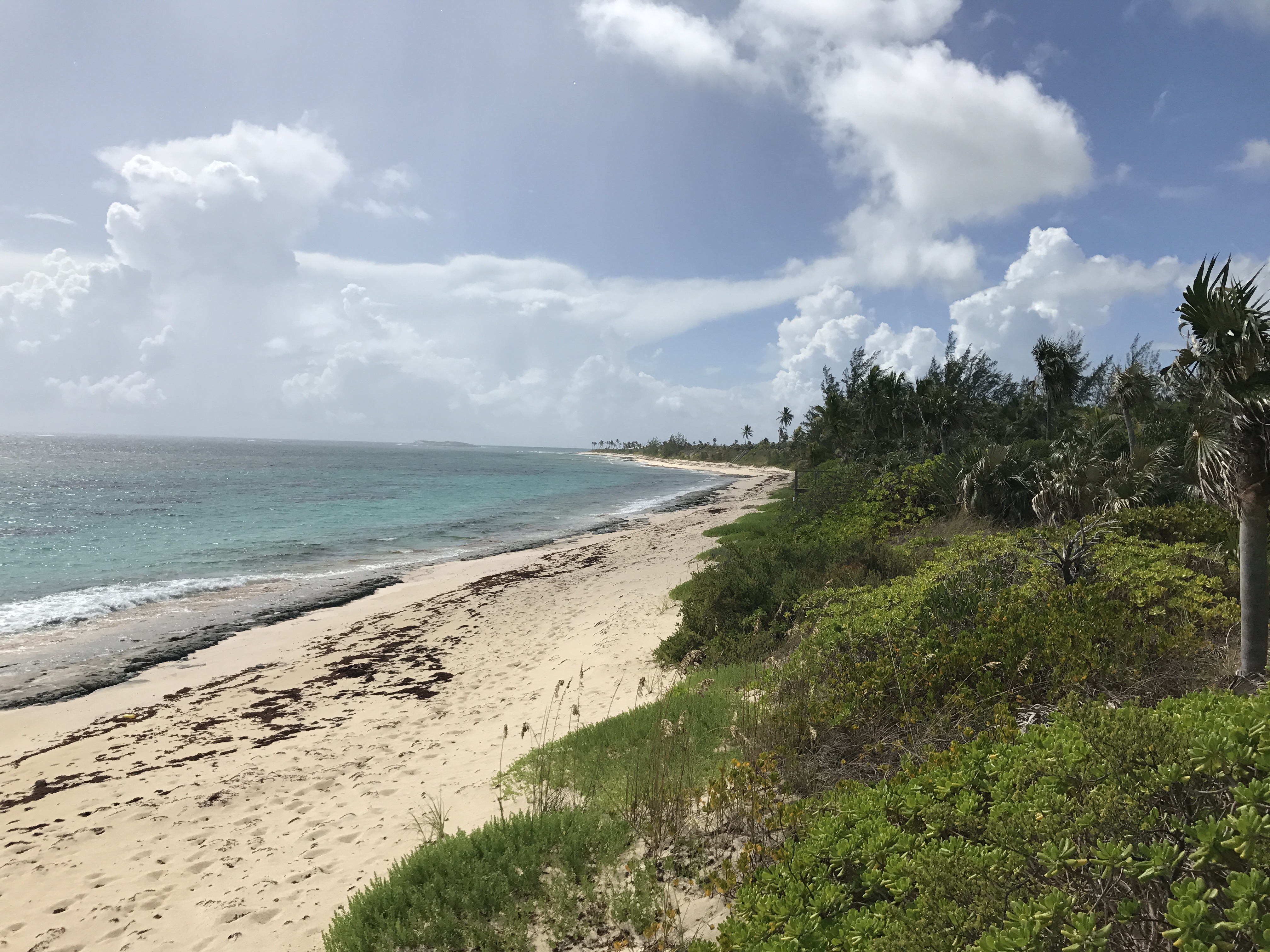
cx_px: 635
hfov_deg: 63.4
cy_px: 476
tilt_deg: +0.3
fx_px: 1027
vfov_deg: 49.7
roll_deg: -3.0
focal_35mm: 28
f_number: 1.8
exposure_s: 1/6410
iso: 20
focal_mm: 3.99
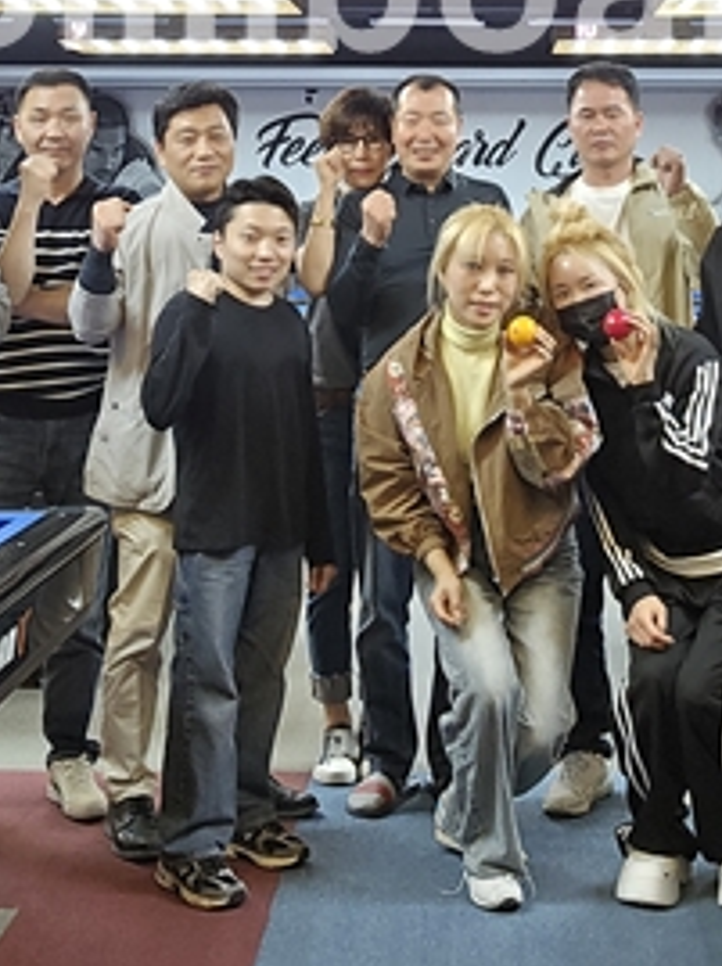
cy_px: -25
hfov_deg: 21.9
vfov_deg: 27.2
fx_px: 1868
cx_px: 427
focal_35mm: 67
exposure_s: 1/120
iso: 320
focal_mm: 3.3
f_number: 2.2
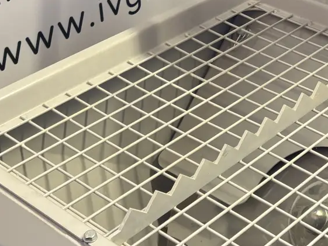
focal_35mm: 89
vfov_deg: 16.4
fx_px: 843
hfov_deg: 21.3
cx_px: 327
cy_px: 18
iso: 80
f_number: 1.6
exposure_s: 1/50
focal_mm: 5.96
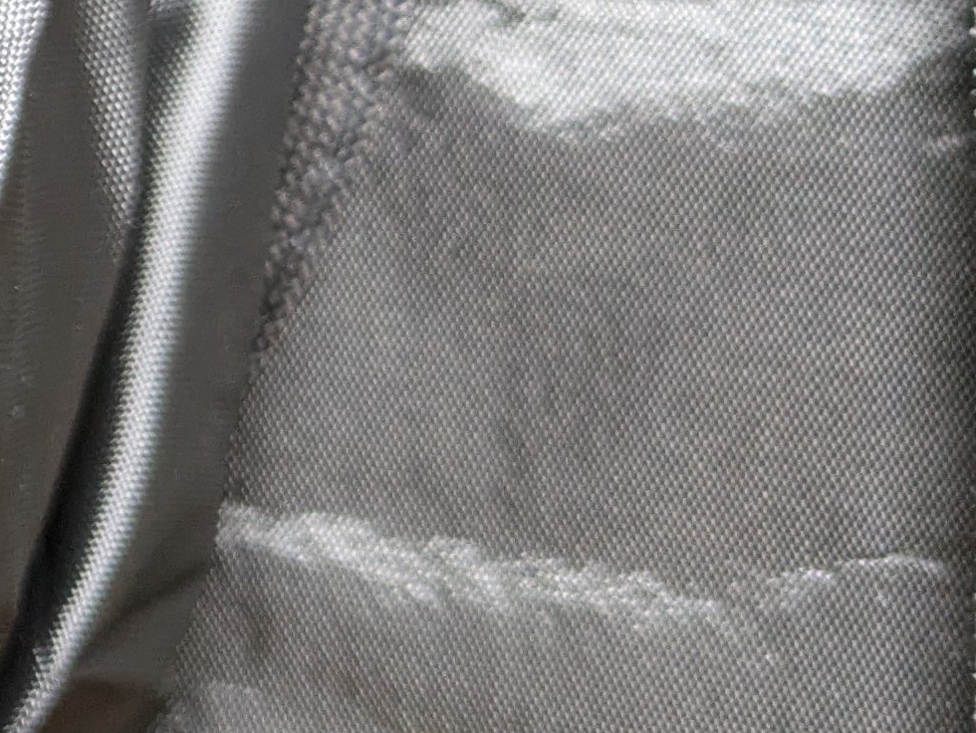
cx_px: -969
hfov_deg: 14.1
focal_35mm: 118
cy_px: 5
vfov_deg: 12.4
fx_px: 3329
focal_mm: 5.43
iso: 305
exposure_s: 1/25
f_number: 1.89
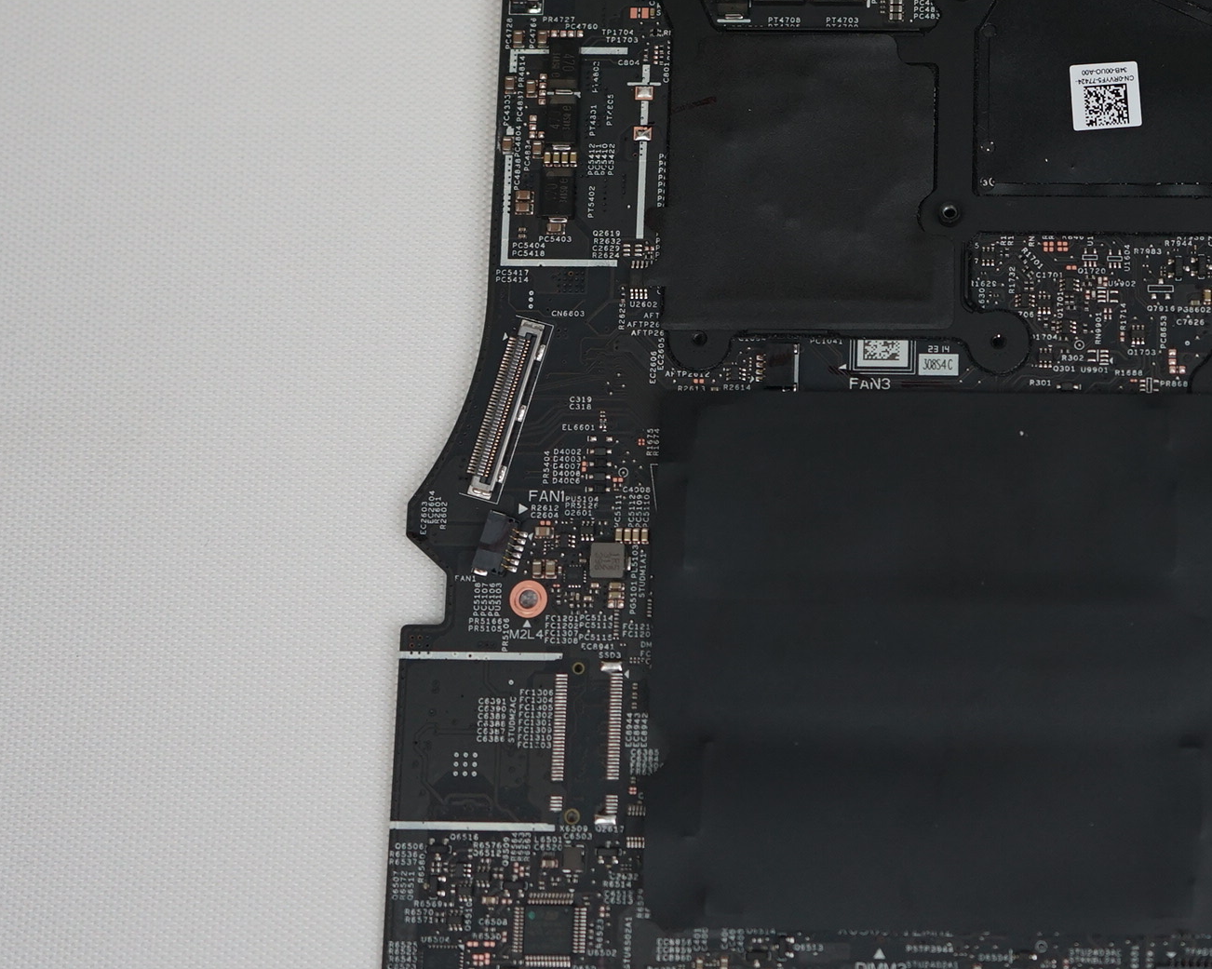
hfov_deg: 24.1
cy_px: 322
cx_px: 977
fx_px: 2797
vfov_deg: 19.6
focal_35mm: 78
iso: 800
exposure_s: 1/160
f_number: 4
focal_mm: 36
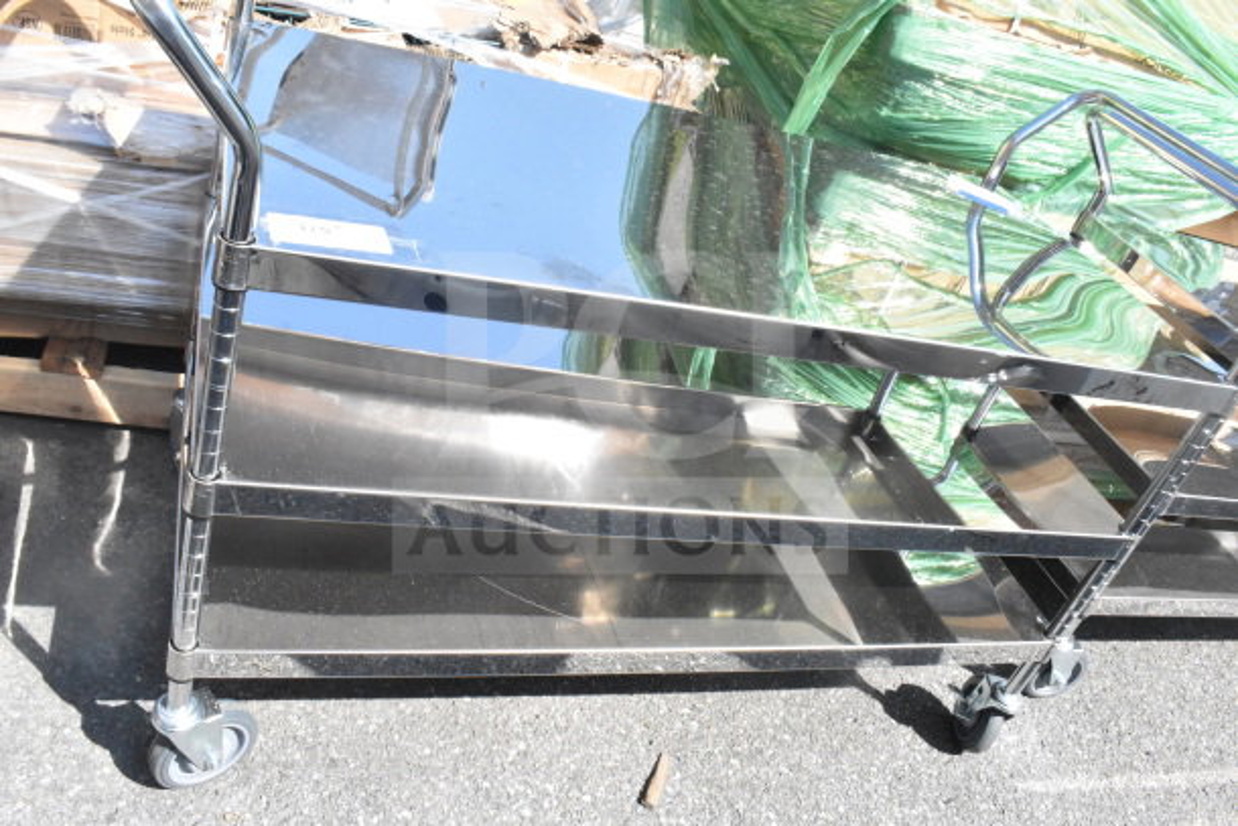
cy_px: 413
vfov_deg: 41.7
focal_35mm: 32
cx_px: 619
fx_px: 1083
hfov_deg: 59.5
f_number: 22
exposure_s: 1/1250
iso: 6400
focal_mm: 21
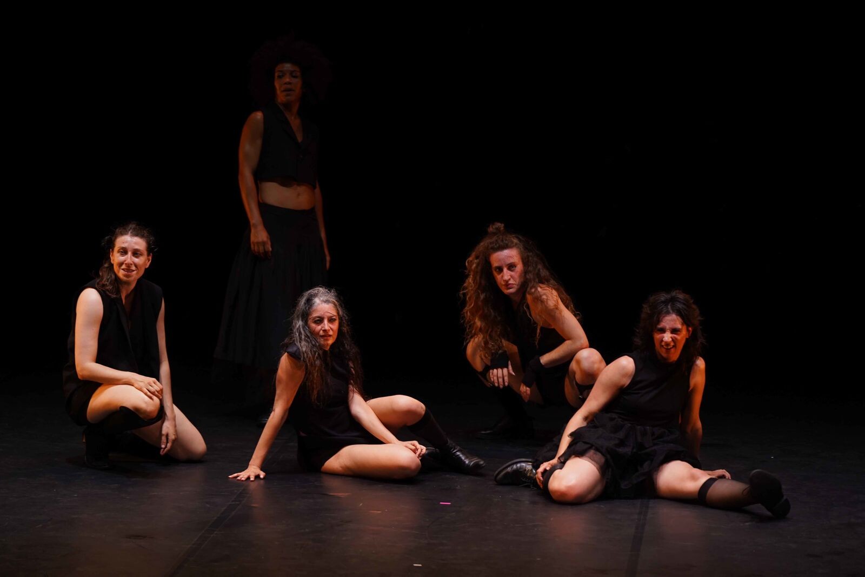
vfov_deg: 9.0
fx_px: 3676
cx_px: 432
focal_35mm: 153
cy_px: 288
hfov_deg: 13.4
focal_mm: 153
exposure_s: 1/100
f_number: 2.8
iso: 800
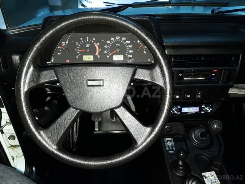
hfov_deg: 65.3
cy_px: 92
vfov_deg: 51.4
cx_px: 122
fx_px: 191
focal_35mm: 27
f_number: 1.9
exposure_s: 1/20
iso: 160
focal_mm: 3.6
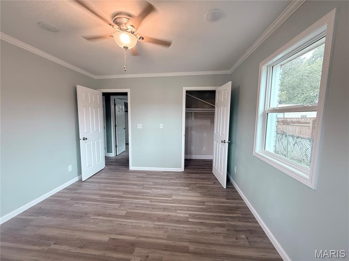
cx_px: 174
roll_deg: -0.5
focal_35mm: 14
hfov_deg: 102.1
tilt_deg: -5.1
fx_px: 141
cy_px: 130
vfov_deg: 85.7
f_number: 2.2
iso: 250
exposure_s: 1/120
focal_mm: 2.22
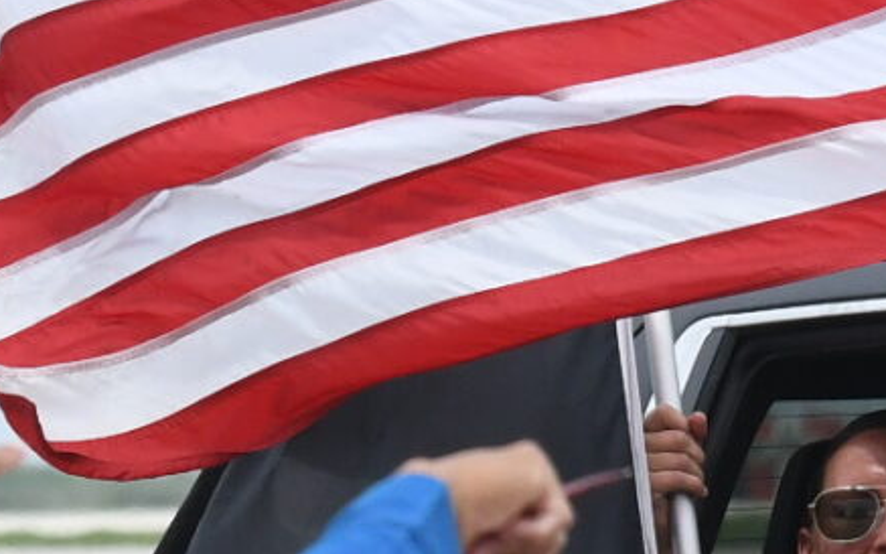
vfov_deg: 1.3
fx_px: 24240
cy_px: -1
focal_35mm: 1004
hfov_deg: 2.1
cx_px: 1983
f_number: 6.3
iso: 800
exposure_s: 1/3200
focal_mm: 112
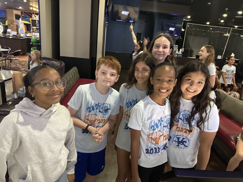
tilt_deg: -16.9
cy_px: 91
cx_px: 122
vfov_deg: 56.8
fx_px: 168
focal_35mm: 24
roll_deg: -5.4
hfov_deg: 71.6
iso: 1250
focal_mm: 6.86
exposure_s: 1/30
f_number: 1.78
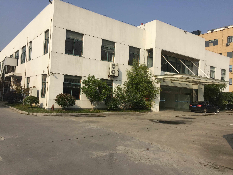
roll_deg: -3.4
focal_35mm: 29
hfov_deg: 61.7
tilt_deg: +3.1
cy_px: 88
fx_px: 195
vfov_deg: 48.2
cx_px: 116
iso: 32
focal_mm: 4.15
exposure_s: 1/3300
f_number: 2.2
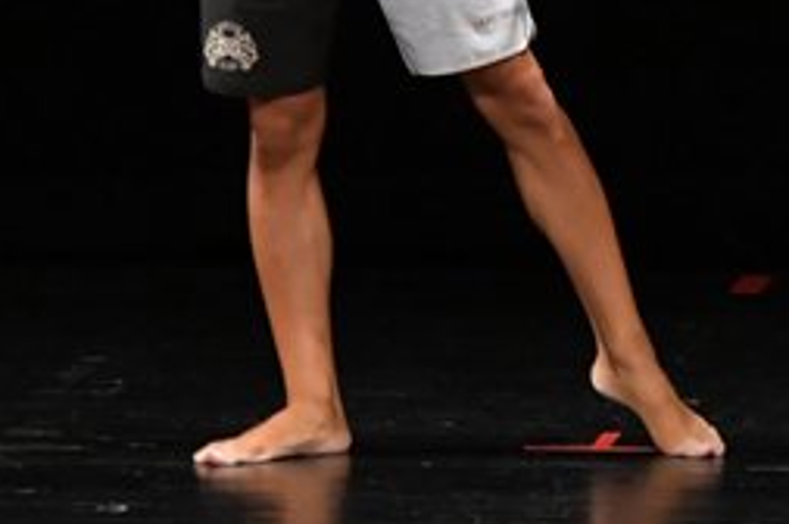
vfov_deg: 1.7
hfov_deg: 2.5
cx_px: 956
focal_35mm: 828
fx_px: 18124
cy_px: -75
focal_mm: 180
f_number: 5.6
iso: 3200
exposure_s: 1/400
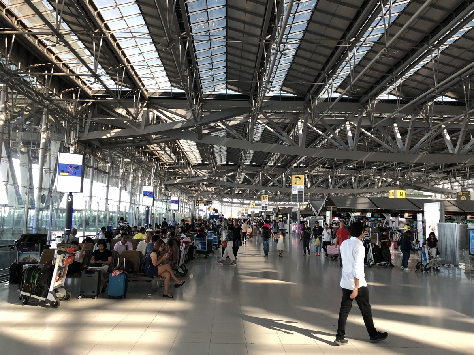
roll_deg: +0.1
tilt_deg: +5.9
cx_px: 237
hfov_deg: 63.4
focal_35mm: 28
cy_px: 178
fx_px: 383
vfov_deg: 49.7
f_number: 1.8
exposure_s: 1/25
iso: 32
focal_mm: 4
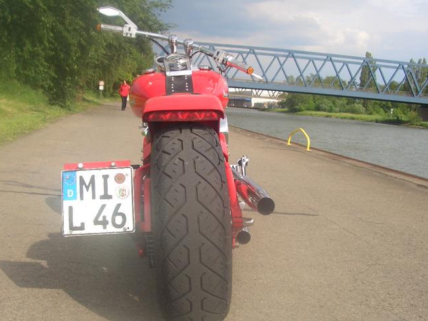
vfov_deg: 32.8
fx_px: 544
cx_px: 178
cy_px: 180
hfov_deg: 42.8
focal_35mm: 44
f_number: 4.3
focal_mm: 5.8
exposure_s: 1/320
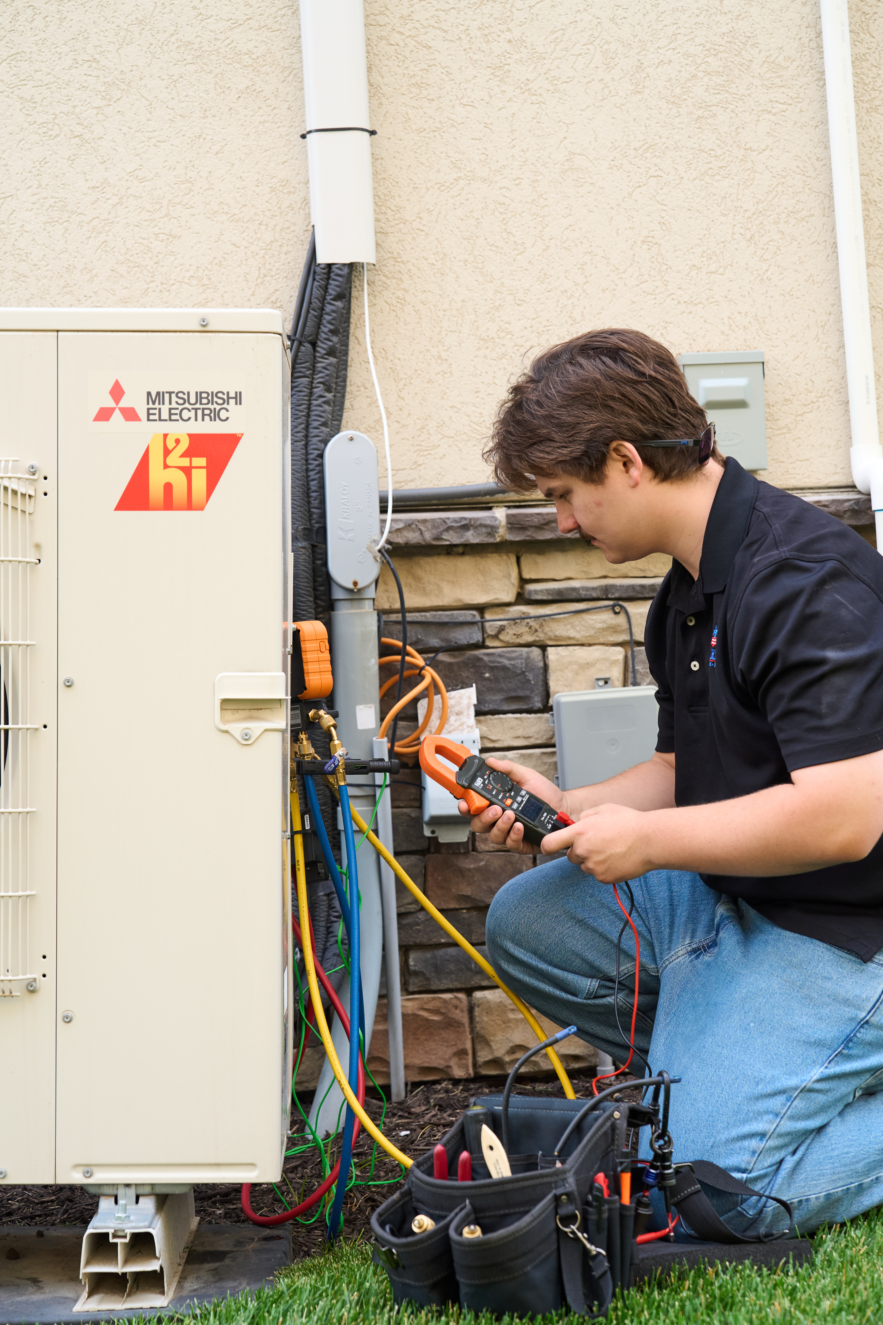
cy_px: 662
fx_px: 2134
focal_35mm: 58
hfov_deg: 23.4
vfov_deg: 34.5
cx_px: 442
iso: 800
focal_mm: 58
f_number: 4.5
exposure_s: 1/320
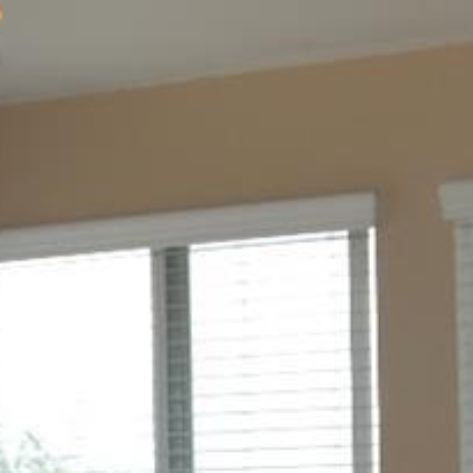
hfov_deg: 8.5
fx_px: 3169
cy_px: 560
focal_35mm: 205
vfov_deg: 8.4
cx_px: -2
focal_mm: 22
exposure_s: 1/125
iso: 110
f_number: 4
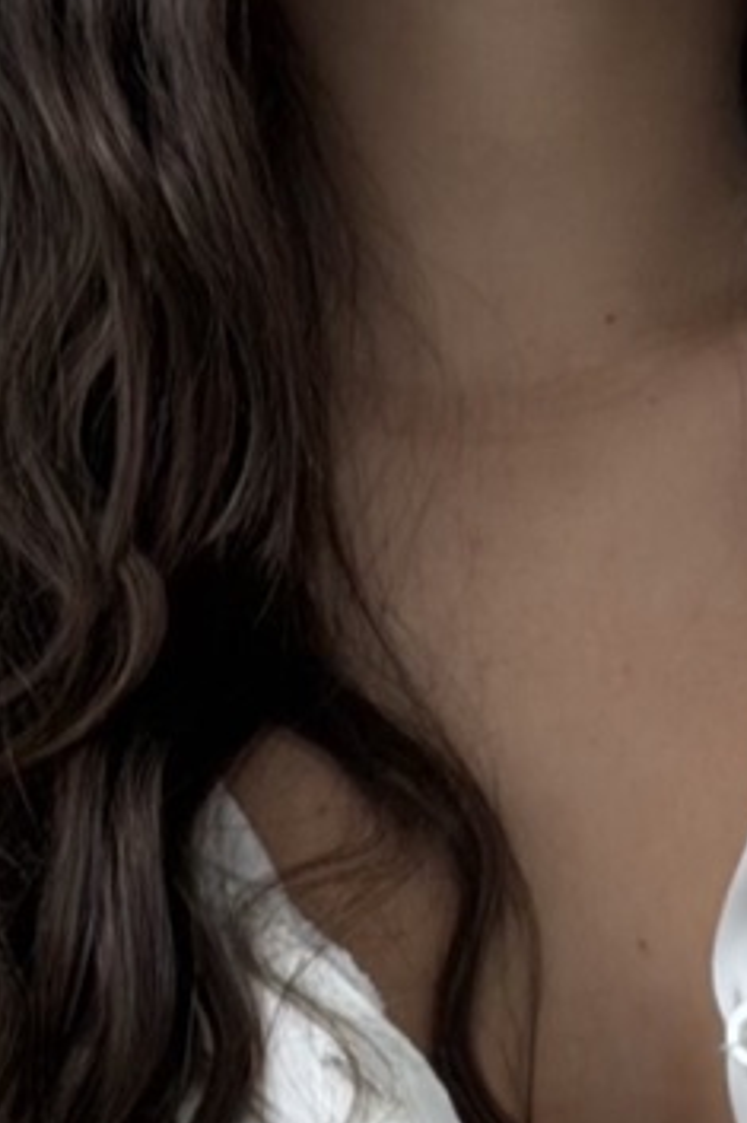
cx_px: 826
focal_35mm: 264
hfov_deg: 5.2
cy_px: -143
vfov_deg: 7.7
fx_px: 8224
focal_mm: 6.76
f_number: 1.78
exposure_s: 1/73
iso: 100
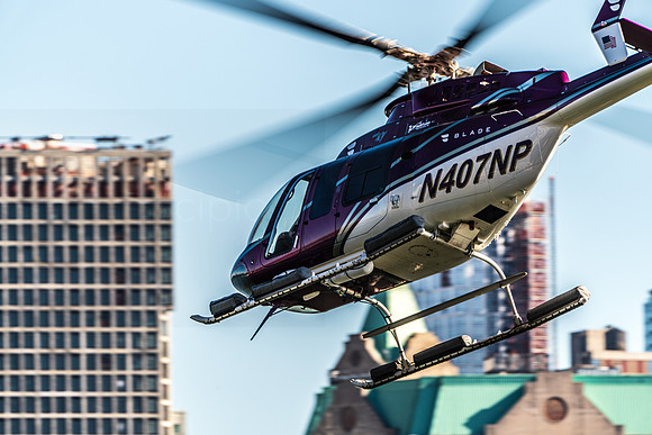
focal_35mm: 595
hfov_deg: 3.5
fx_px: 10782
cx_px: 326
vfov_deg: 2.3
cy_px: 218
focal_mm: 560
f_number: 9
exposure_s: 1/160
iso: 100
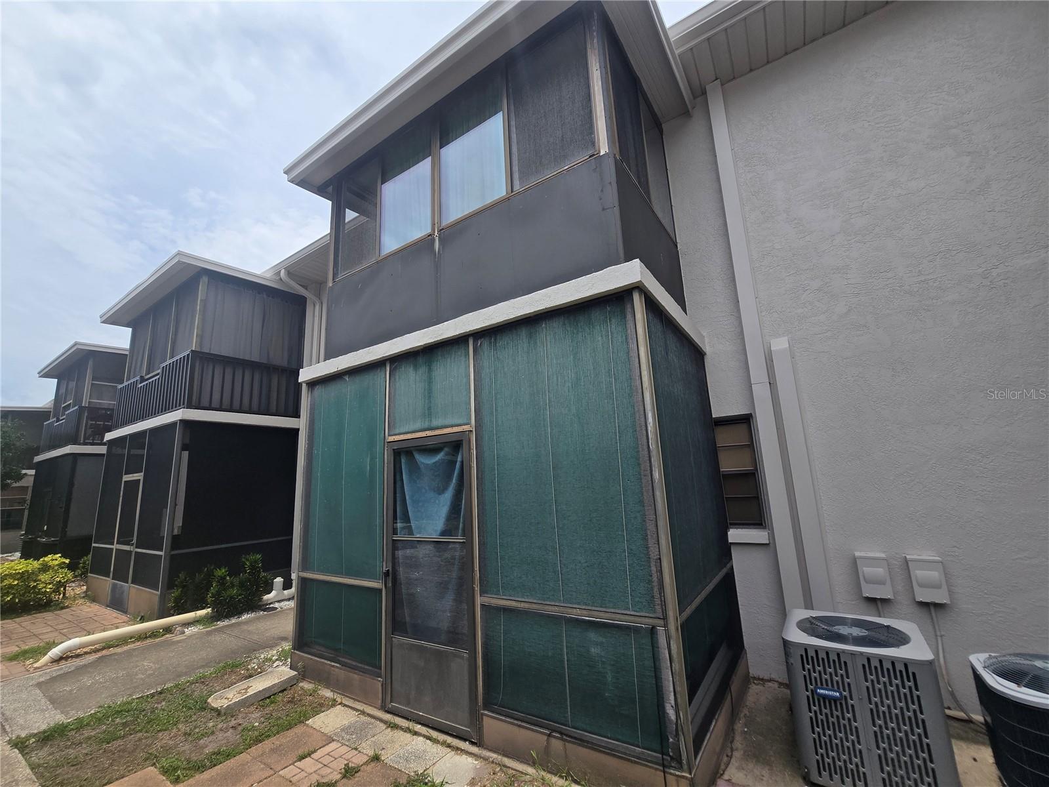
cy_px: 394
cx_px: 524
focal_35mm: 13
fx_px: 394
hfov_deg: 106.2
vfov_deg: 89.9
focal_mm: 2.2
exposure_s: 1/2531
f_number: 2.2
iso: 50
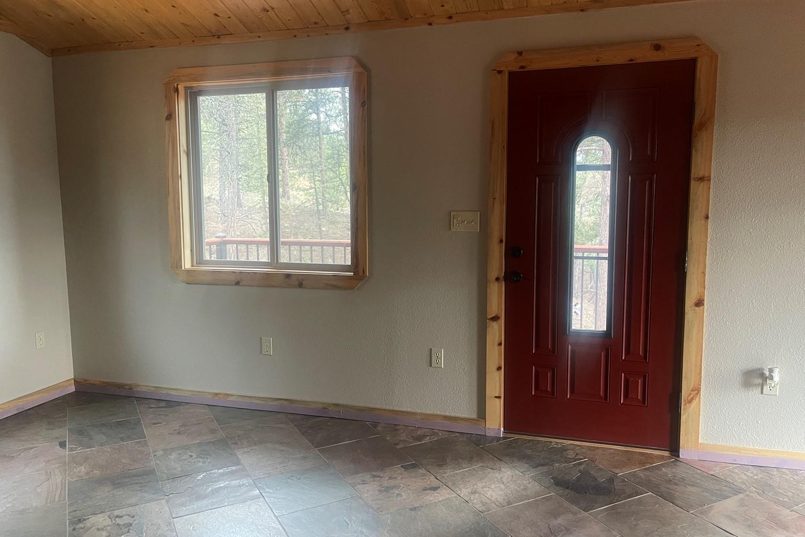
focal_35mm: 27
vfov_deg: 47.9
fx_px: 604
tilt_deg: -7.4
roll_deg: +0.1
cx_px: 393
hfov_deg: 67.4
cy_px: 270
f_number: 1.6
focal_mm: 5.1
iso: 400
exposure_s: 1/40
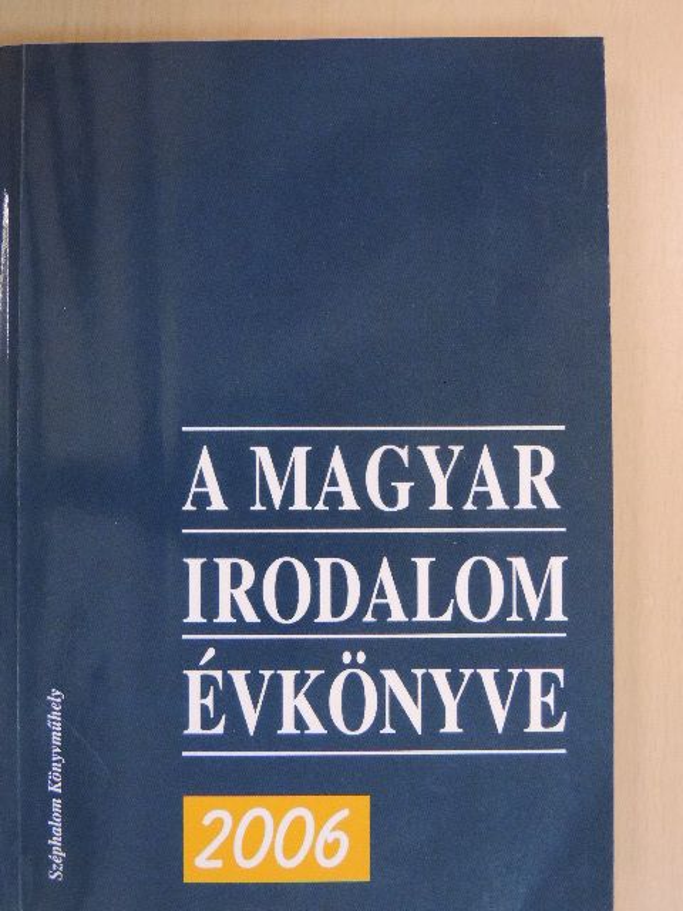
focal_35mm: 60
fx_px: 1578
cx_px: 342
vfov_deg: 32.2
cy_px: 456
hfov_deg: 24.4
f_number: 3.7
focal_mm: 10.7
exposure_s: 1/80
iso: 1600
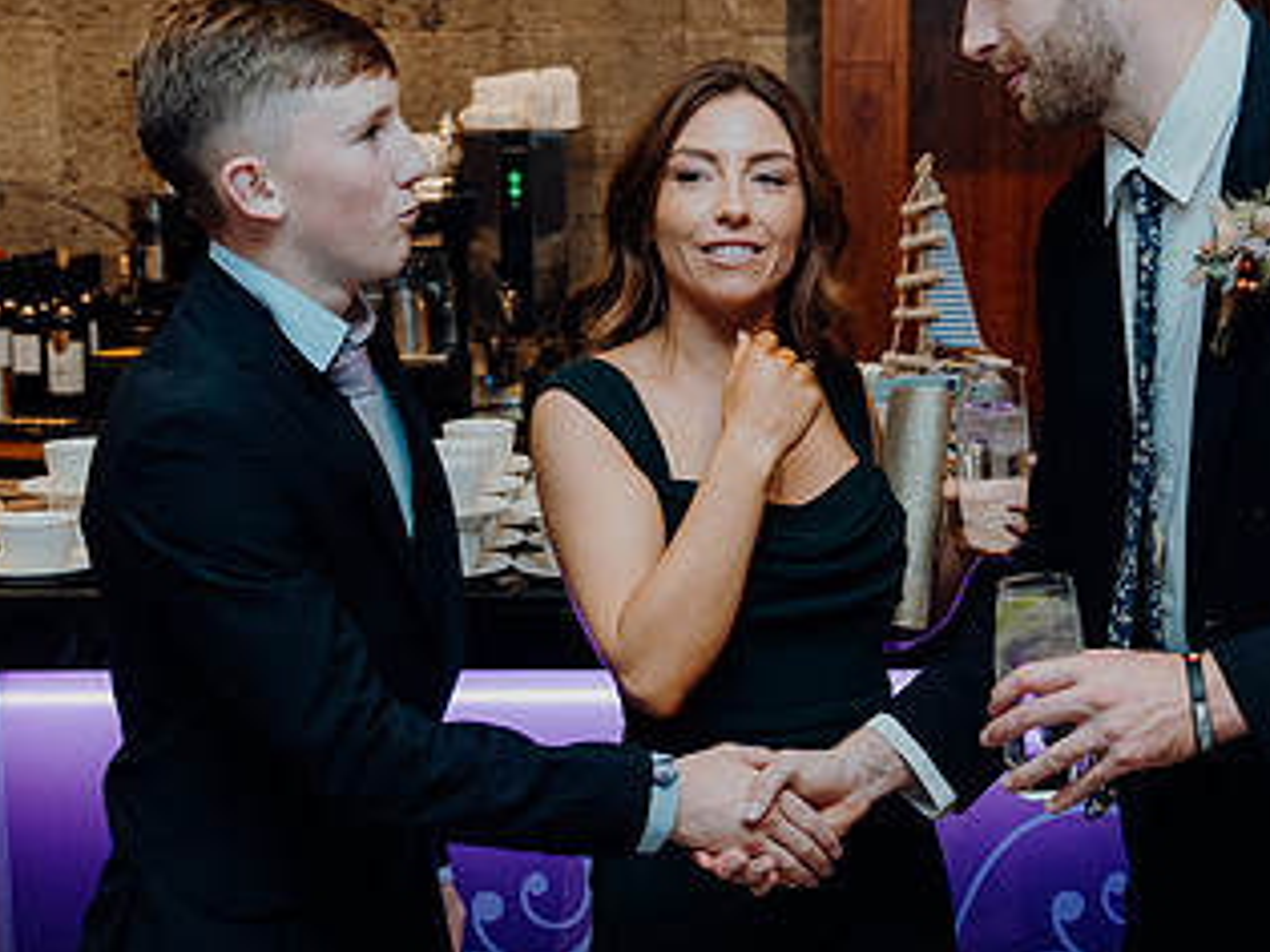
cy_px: 510
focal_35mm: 62
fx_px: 2274
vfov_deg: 23.6
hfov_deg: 31.1
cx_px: 794
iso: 3200
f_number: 3.5
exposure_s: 1/125
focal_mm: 35
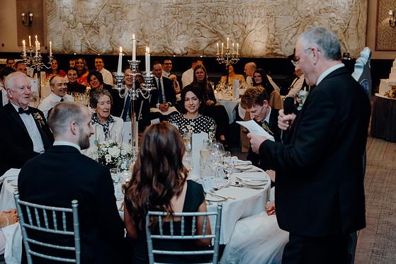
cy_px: 128
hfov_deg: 36.2
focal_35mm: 55
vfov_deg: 24.6
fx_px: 605
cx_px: 194
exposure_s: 1/160
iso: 2500
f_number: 3.5
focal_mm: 53
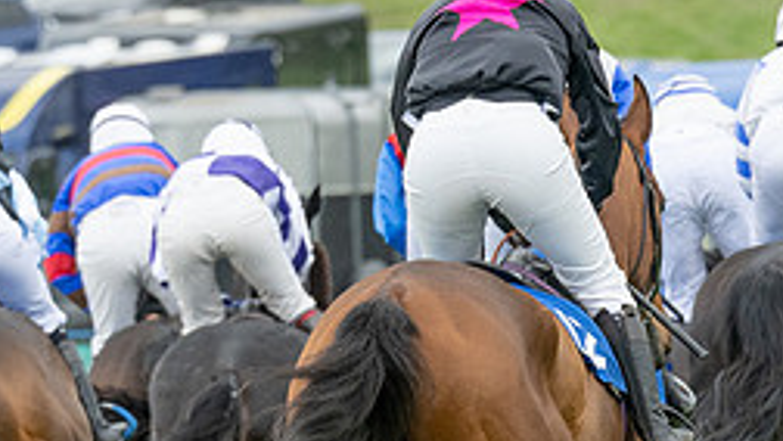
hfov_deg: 2.1
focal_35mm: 1005
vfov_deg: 1.2
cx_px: 465
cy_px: 451
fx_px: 20875
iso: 400
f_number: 5
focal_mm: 200
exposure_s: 1/1000
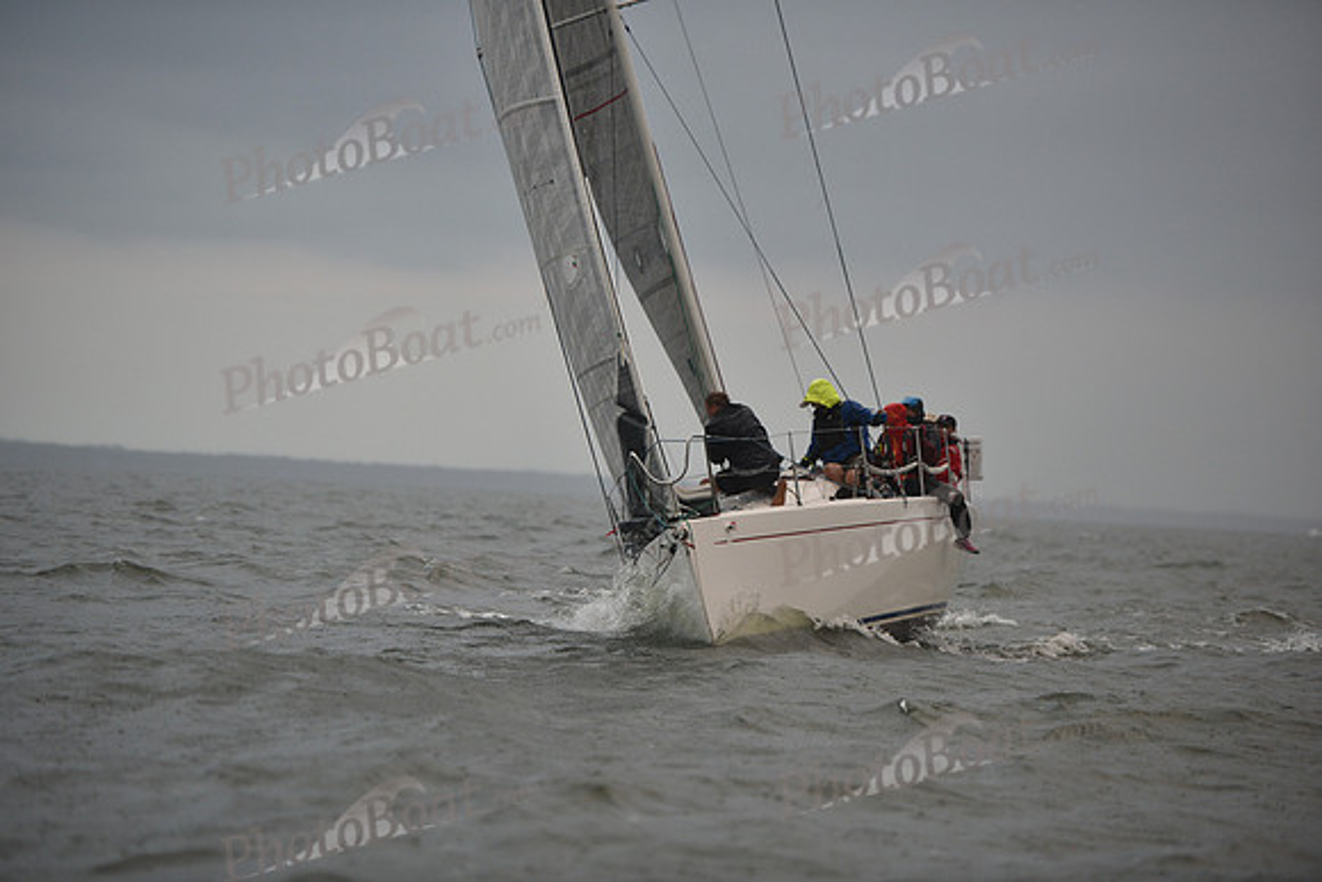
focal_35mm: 155
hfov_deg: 13.2
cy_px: 441
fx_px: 5693
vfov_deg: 8.9
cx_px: 661
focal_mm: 155
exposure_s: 1/500
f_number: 2.8
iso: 400
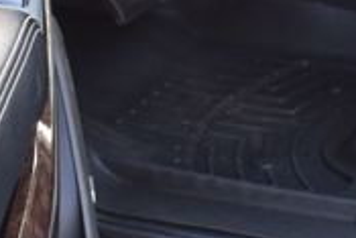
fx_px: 1354
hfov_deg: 14.8
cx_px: 311
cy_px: -61
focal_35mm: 137
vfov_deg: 9.9
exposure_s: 1/25
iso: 400
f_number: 7.1
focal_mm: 25
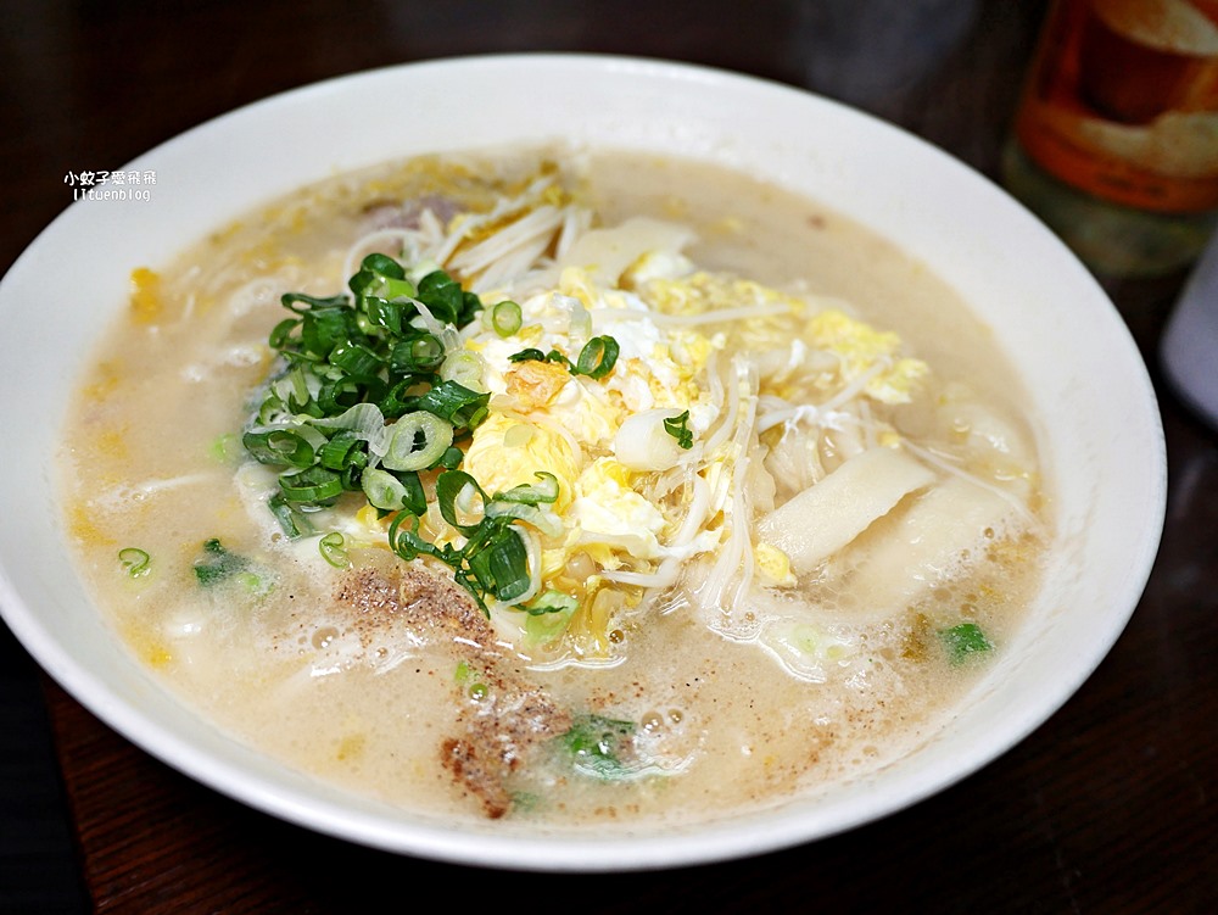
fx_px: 986
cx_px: 609
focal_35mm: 28
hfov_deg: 63.4
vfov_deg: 49.8
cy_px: 458
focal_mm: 14
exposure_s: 1/160
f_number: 2.5
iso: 200
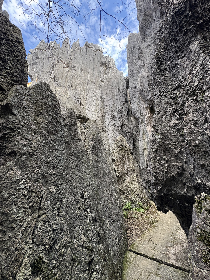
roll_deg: +1.0
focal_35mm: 14
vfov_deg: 102.1
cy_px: 140
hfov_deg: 85.7
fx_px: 113
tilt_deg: +22.0
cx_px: 105
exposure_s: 1/99
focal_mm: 2.22
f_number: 2.2
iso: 64
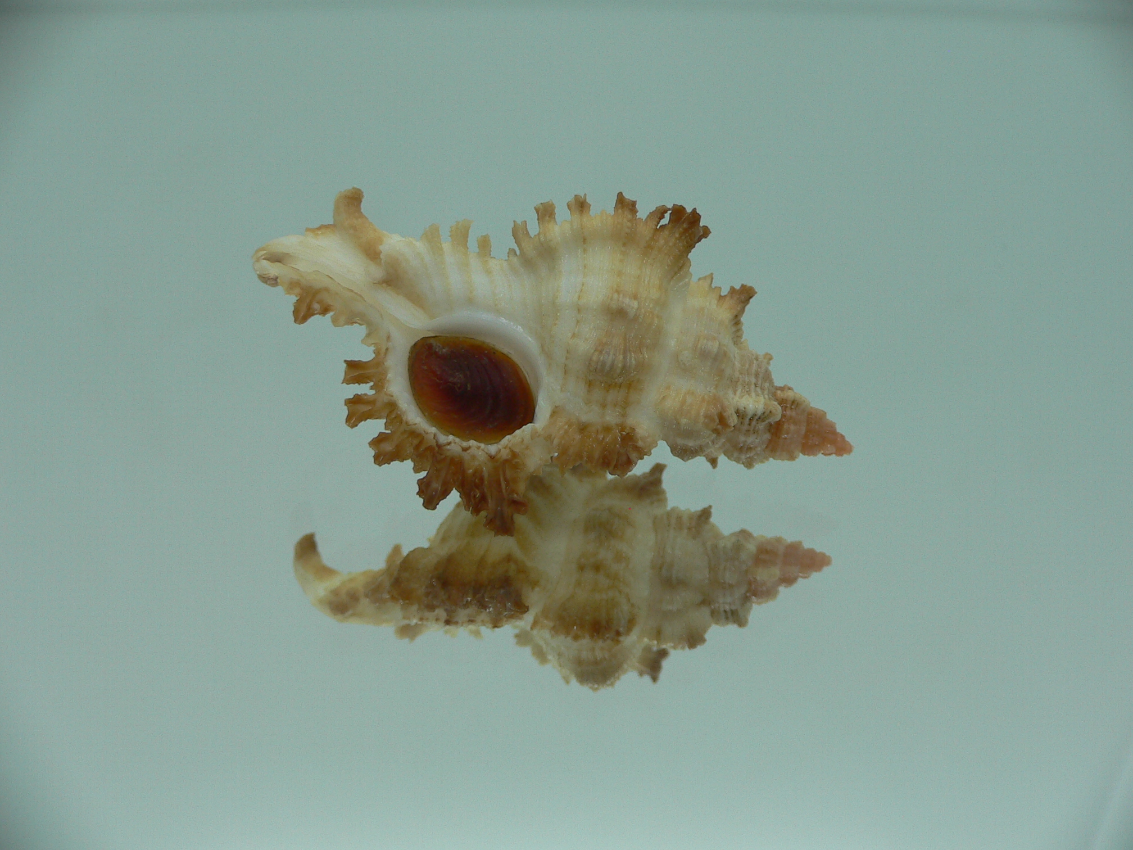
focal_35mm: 35
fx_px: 1146
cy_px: 425
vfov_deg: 40.7
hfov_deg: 52.6
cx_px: 566
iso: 80
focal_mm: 4.6
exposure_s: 1/60
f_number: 2.8
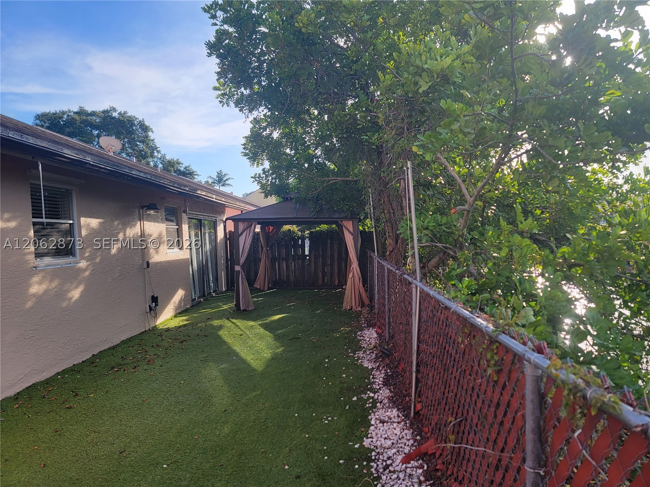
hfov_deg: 71.6
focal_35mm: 24
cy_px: 244
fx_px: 451
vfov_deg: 56.8
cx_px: 325
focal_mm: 6.7
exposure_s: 1/269
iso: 16
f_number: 1.8
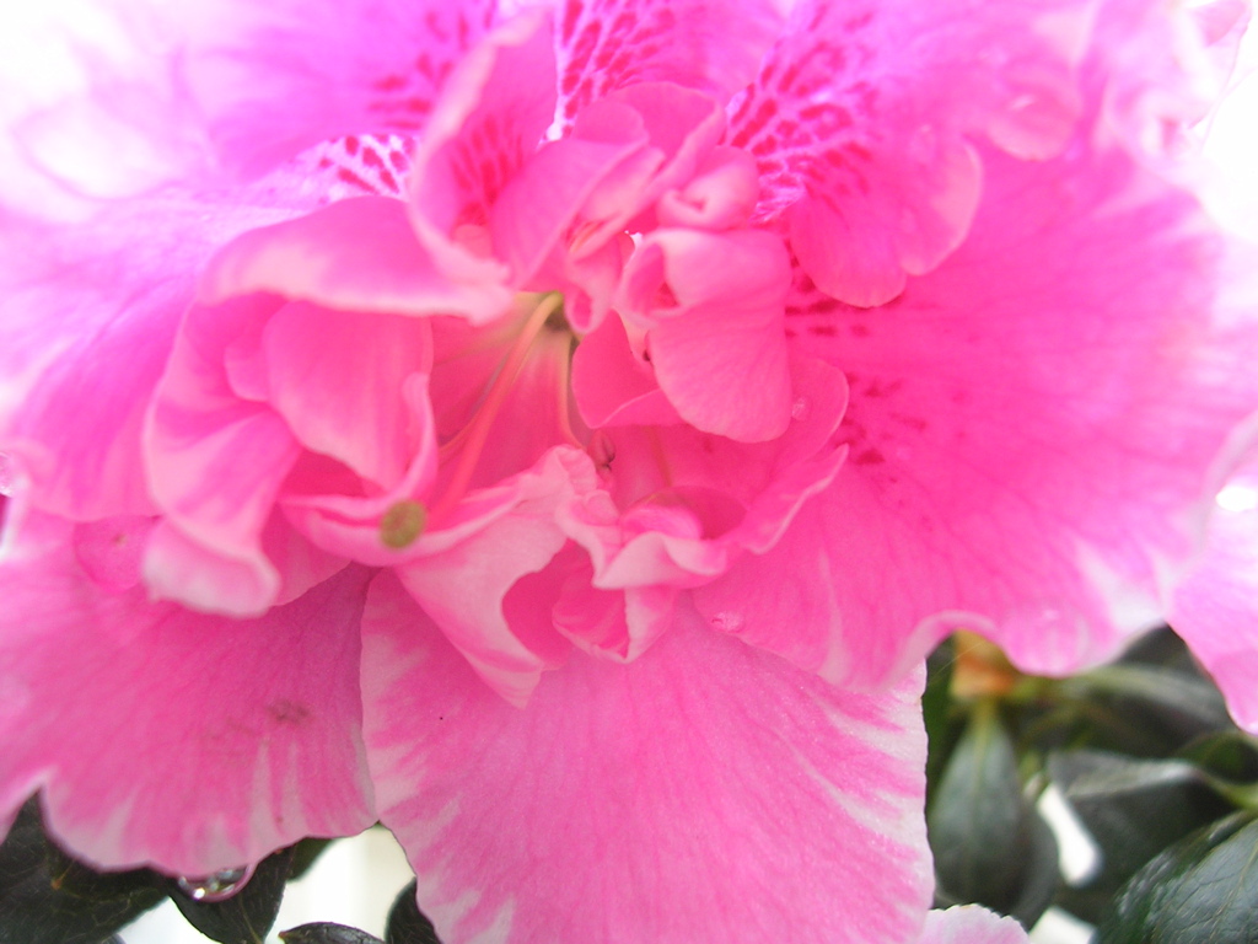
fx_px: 1381
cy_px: 472
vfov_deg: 37.7
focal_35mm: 38
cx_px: 629
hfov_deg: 49.0
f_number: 2.8
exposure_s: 1/39.1
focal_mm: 5.8
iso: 50
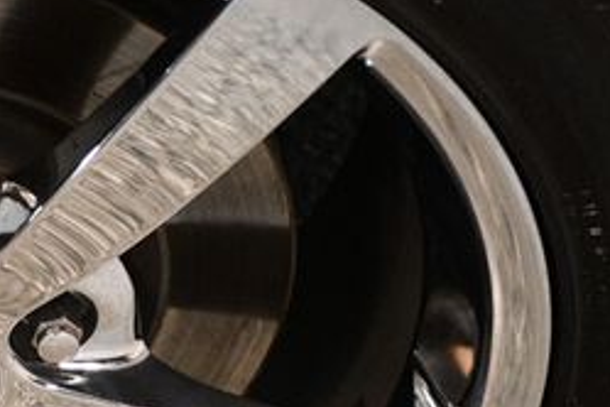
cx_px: -122
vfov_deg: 8.0
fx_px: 2914
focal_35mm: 172
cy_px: 385
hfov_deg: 11.7
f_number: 4.5
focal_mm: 45
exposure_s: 1/125
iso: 2800
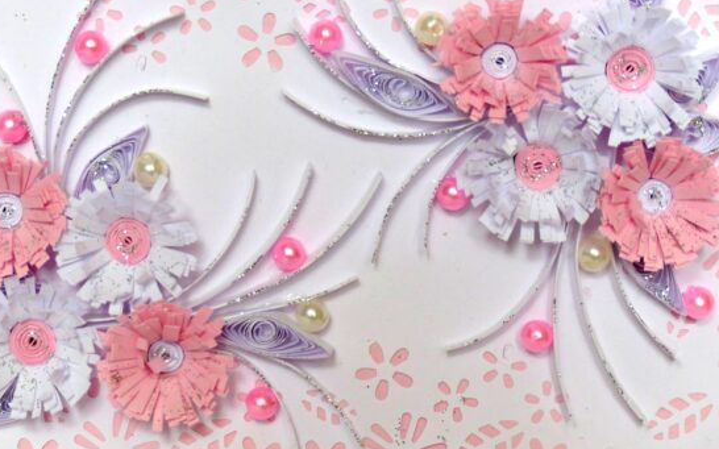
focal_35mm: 127
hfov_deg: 16.4
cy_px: 200
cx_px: 334
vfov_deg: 10.3
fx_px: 2488
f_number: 2.8
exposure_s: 1/100
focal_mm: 19.6
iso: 100
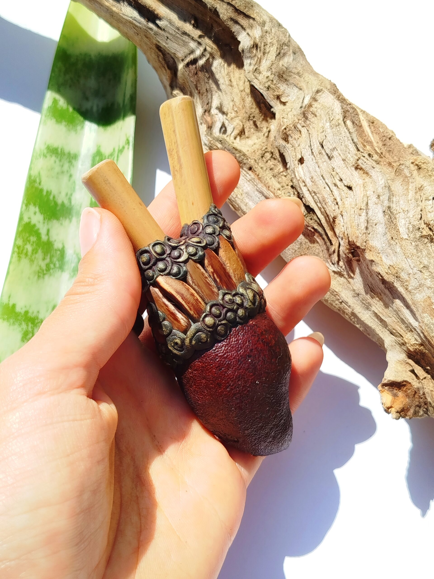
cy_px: 290
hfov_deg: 30.3
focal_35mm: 48
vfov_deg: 39.7
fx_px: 802
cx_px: 217
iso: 50
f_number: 1.7
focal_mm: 5.31
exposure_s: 1/808
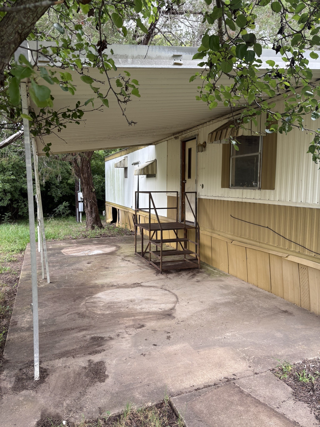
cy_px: 214
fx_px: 320
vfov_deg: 67.3
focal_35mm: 26
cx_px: 160
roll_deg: -2.1
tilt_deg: -3.7
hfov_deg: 53.1
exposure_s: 1/172
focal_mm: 5.96
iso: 40
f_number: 1.6
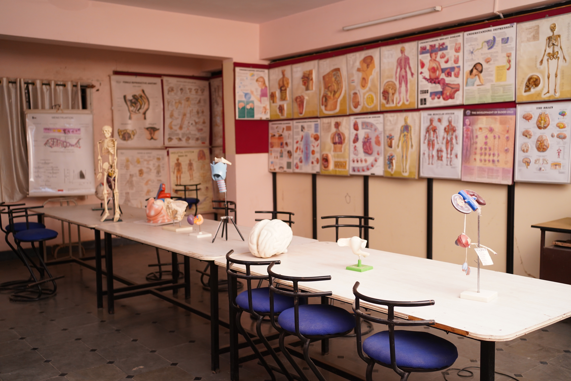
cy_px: 190
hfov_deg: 54.4
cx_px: 286
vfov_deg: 37.9
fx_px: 555
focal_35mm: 35
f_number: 3.2
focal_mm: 35
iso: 1250
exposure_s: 1/80
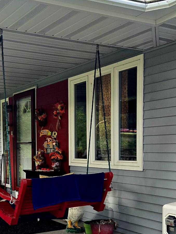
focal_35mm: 51
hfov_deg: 27.9
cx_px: 33
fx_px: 346
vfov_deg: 36.8
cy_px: 169
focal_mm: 5.4
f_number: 1.8
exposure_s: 1/182
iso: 160
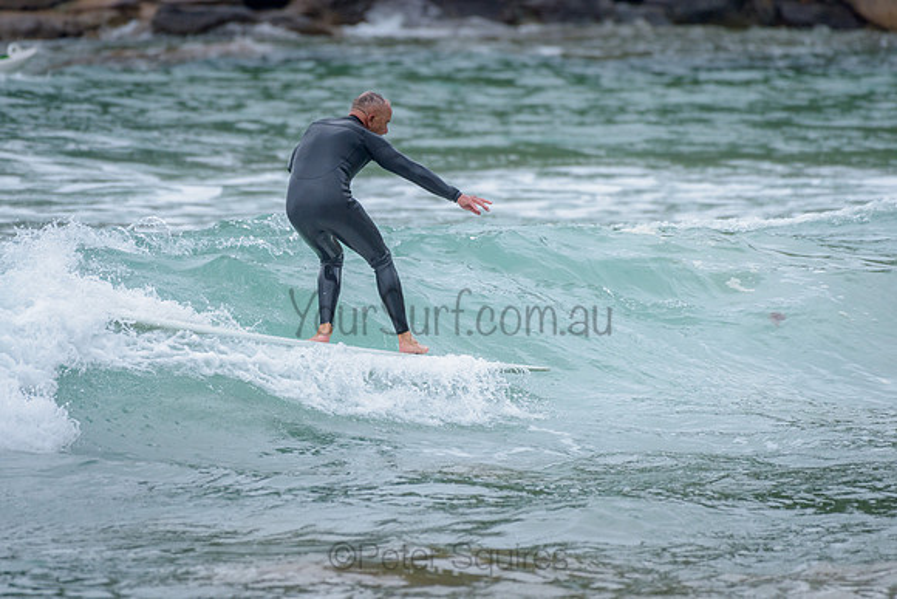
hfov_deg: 3.4
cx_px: 347
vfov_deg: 2.2
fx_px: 15282
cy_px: 275
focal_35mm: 613
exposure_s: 1/1250
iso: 640
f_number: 5.6
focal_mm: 500
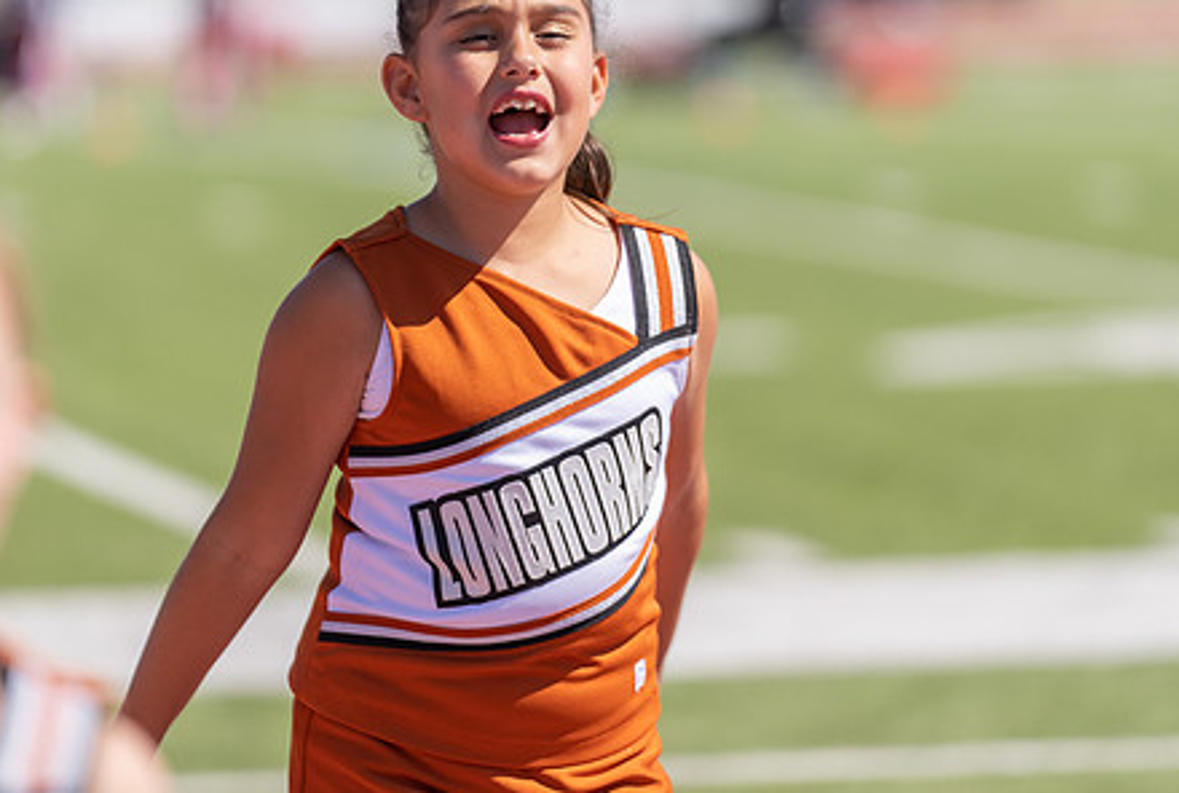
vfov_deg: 5.2
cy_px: 242
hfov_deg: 7.7
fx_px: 8801
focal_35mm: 268
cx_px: 513
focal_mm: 189
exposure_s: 1/2000
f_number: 2.8
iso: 100
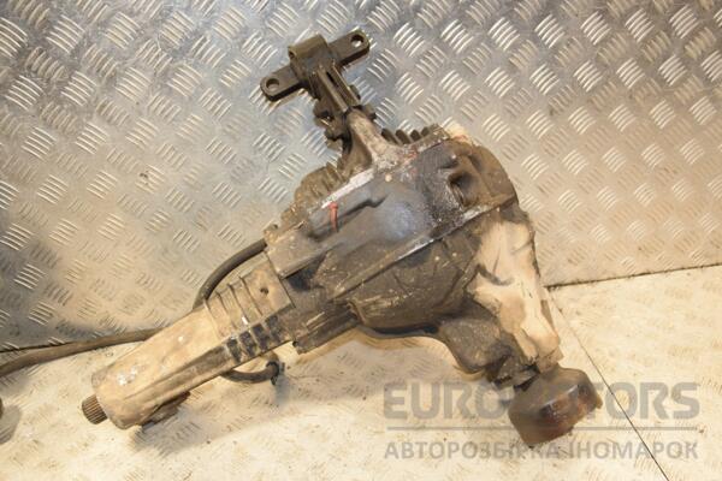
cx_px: 361
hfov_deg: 53.1
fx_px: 722
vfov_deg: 36.9
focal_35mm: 36
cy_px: 240
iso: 800
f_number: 5
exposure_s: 1/200
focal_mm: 24
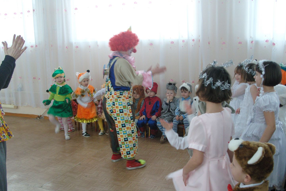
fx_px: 318
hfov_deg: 48.5
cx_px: 145
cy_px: 107
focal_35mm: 40
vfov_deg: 33.4
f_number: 2.8
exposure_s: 1/40
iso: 200
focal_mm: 7.8
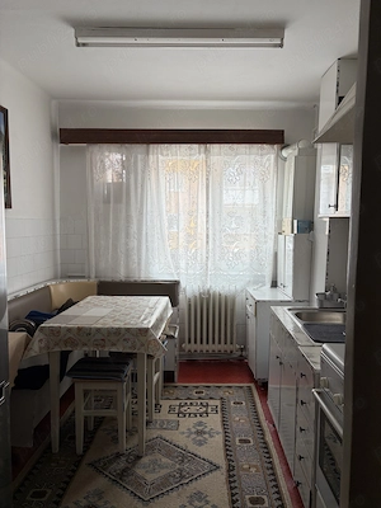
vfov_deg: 67.3
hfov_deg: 53.1
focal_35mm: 26
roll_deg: -1.0
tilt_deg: -4.6
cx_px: 190
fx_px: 382
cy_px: 254
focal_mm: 5.96
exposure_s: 1/121
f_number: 1.6
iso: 125
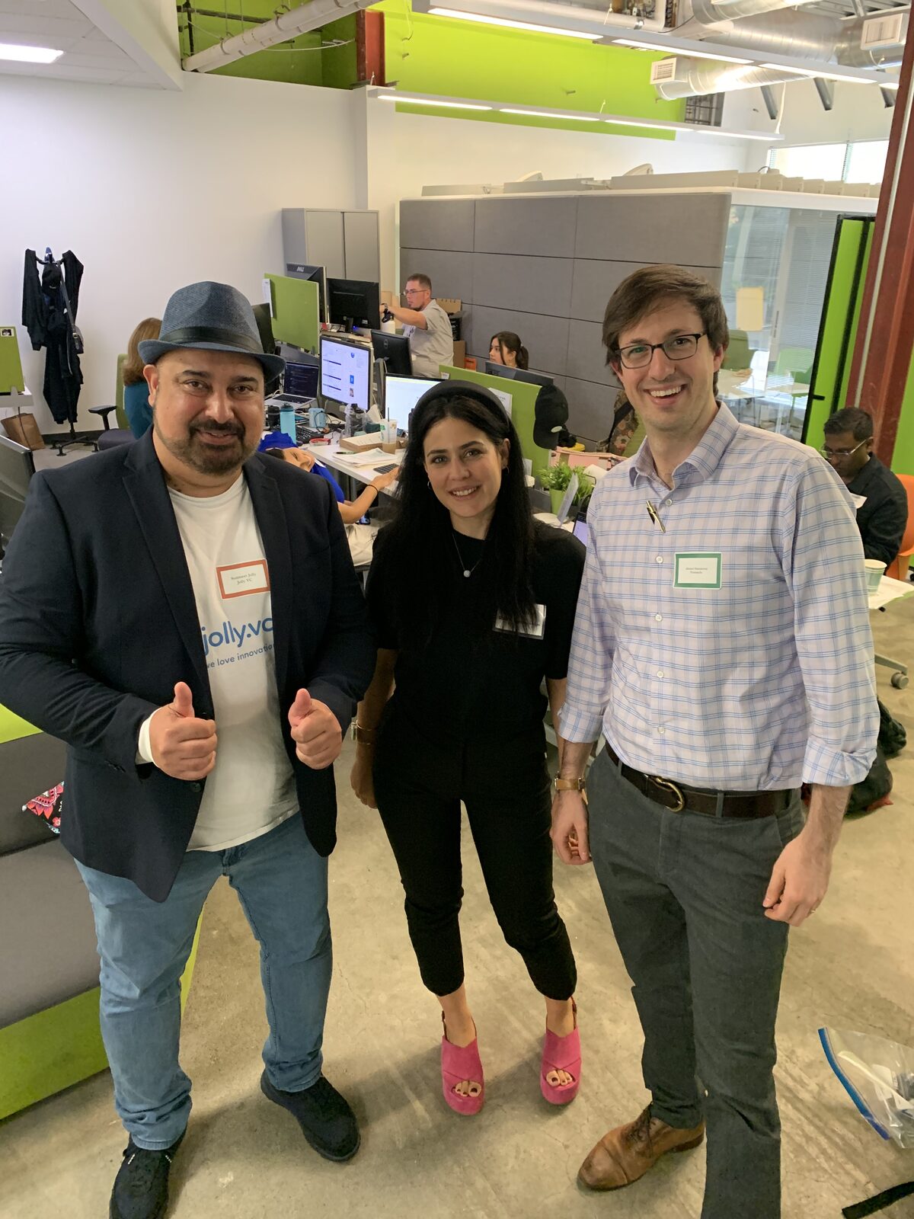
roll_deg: -1.2
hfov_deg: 53.1
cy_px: 610
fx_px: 915
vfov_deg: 67.3
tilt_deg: -21.3
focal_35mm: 26
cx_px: 457
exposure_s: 1/60
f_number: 1.8
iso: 320
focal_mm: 4.25
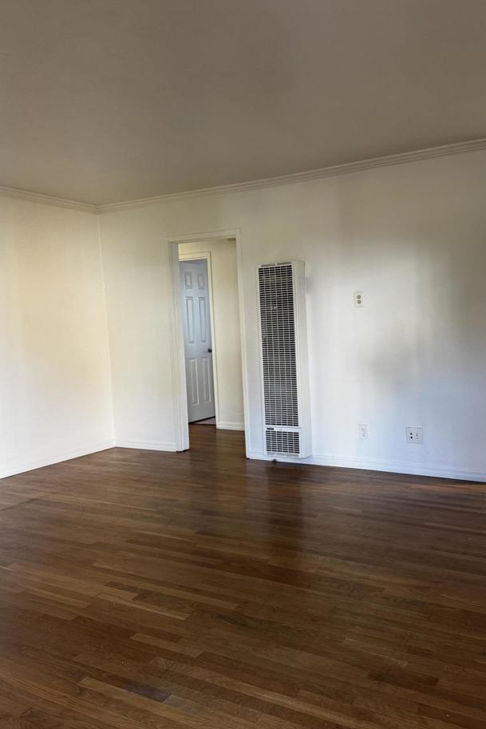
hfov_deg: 46.2
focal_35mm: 28
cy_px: 371
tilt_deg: -4.7
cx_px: 287
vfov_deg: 65.5
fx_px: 567
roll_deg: +2.2
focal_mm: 6.76
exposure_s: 1/121
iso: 200
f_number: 1.78
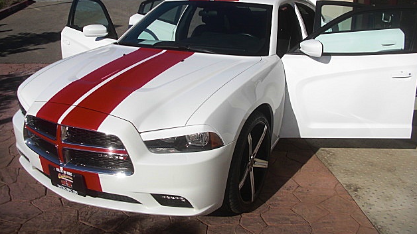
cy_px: 82
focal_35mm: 40
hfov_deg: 50.5
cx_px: 211
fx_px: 442
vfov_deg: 29.5
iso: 50
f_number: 7.9
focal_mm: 6.3
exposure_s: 1/320
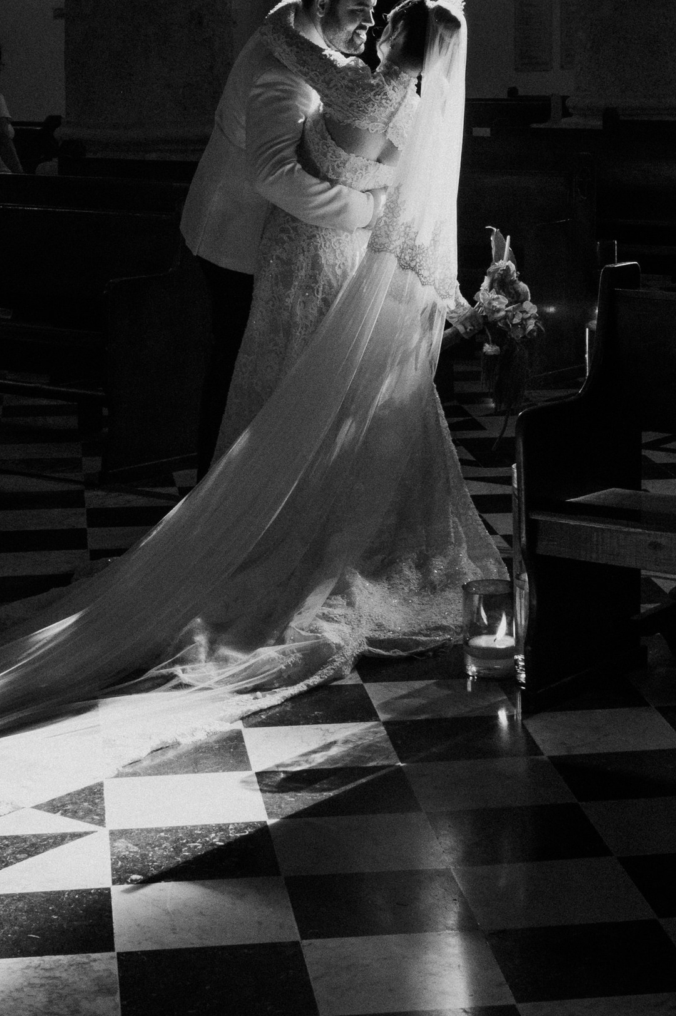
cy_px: 53
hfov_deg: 16.4
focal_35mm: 83
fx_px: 2341
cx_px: 387
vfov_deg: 23.7
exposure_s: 1/200
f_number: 9
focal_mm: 35
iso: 2000
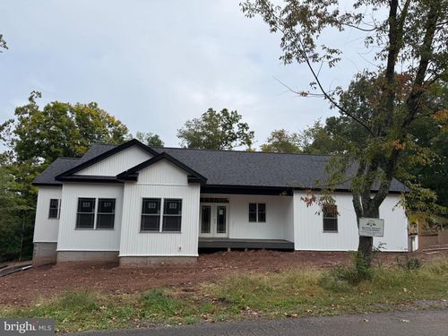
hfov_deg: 71.6
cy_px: 168
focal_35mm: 24
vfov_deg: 56.8
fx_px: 311
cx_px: 224
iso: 80
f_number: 1.78
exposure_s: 1/2611
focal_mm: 6.76
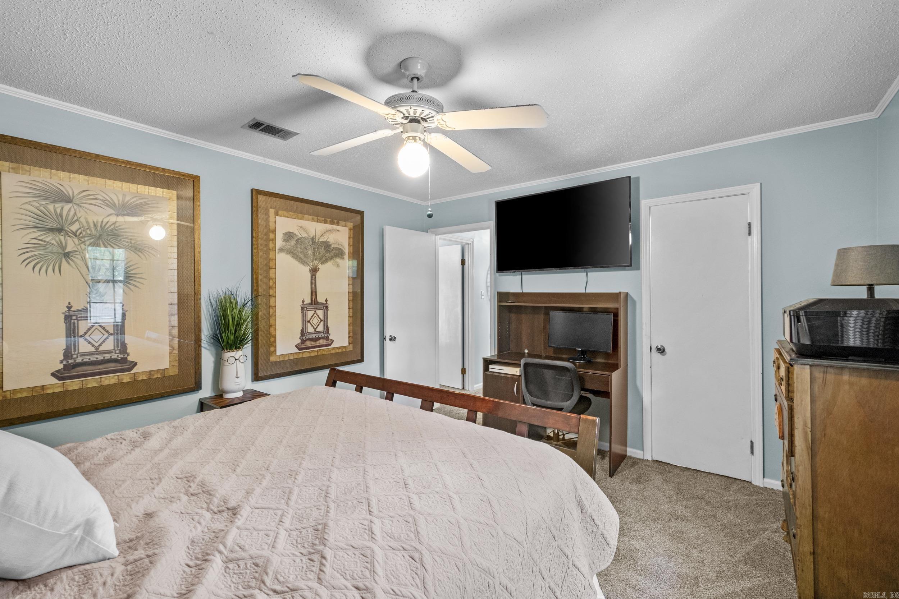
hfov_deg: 100.4
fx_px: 375
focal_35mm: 15
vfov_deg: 77.3
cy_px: 300
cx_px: 450
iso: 400
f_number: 7.1
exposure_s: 1.5
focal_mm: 10
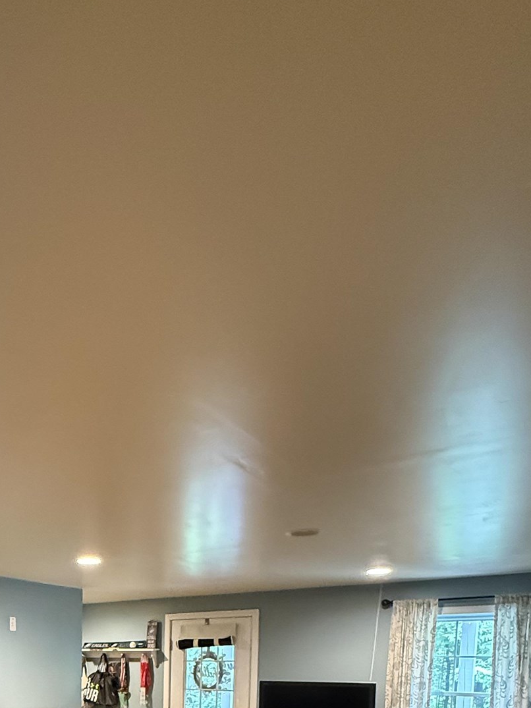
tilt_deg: -6.0
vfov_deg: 48.6
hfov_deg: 43.0
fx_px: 614
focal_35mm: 30
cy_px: 717
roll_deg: -0.7
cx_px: 59
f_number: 2.2
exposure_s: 1/60
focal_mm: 2.22
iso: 1000
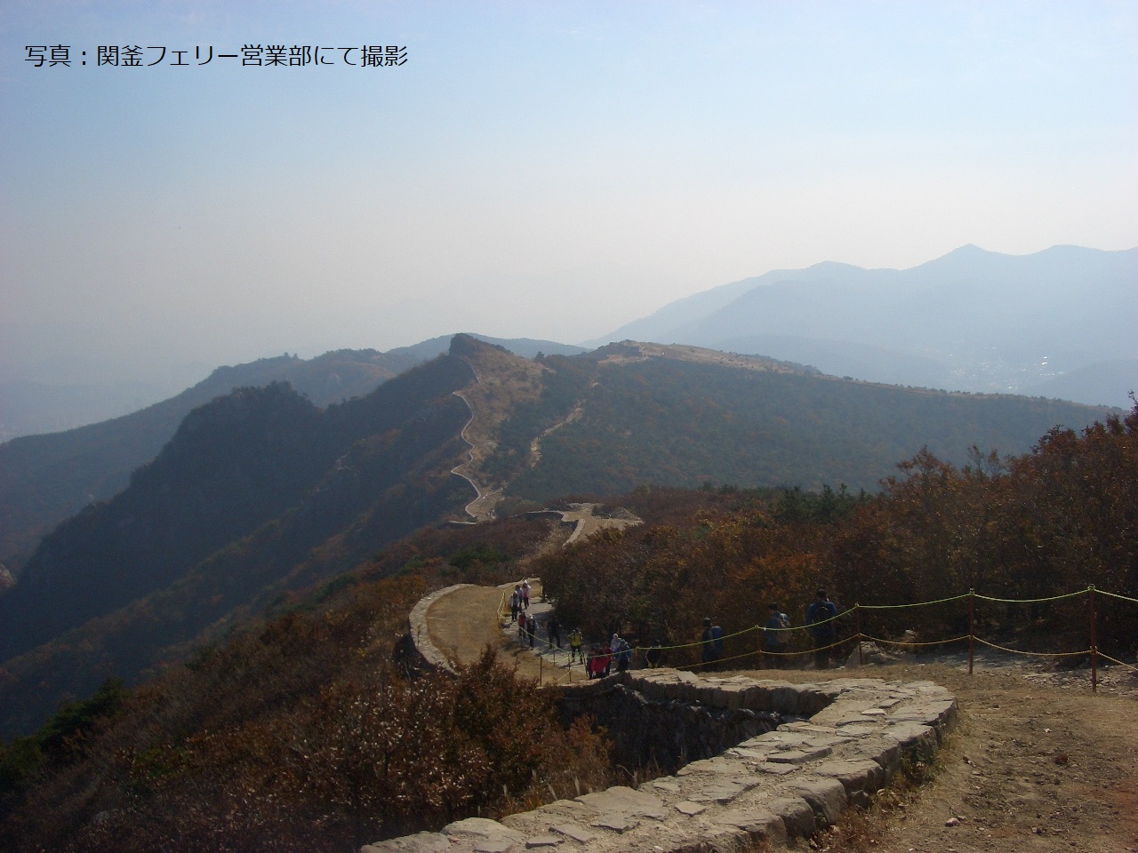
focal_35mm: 35
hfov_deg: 52.6
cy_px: 426
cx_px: 569
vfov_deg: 40.7
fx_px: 1151
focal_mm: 5.8
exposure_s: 1/1000
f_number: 4.3
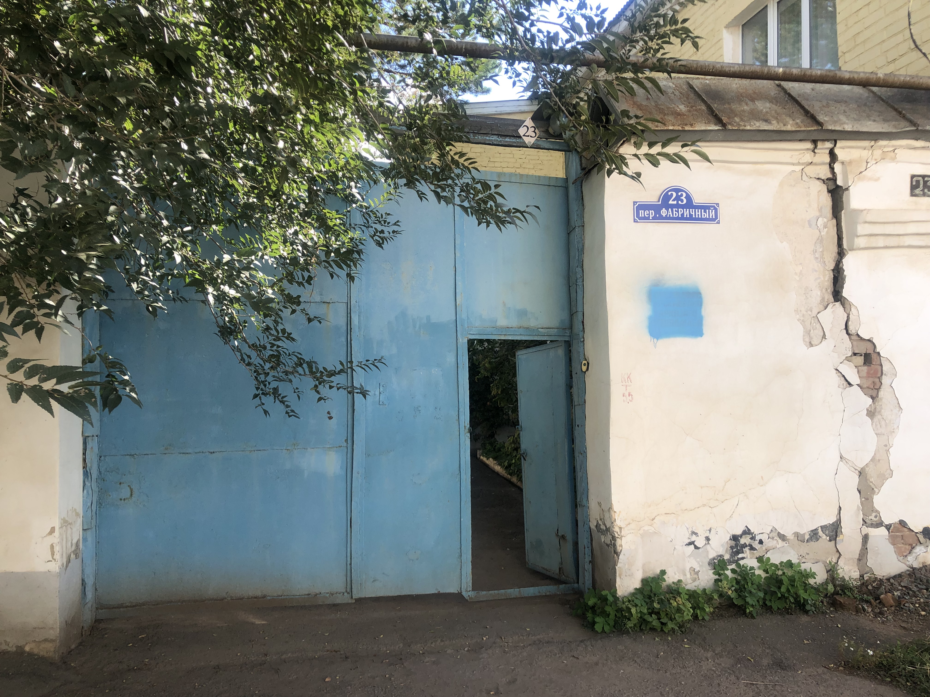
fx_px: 752
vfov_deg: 49.7
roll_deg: +1.6
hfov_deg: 63.4
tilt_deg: +2.2
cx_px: 465
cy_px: 348
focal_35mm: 28
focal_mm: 4
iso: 20
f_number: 1.8
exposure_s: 1/571
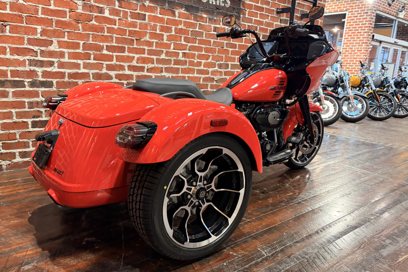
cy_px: 142
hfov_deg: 65.5
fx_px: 317
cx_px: 209
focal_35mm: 28
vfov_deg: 46.4
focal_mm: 5.96
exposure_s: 1/60
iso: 400
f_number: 1.6
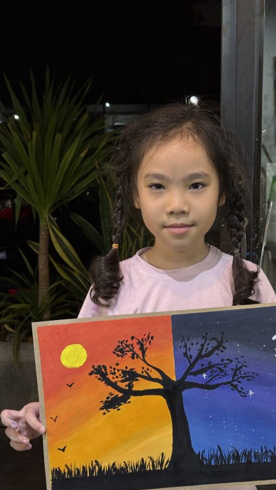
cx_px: 181
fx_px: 690
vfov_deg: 39.2
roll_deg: +0.1
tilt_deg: -8.9
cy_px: 246
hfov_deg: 22.5
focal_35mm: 53
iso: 80
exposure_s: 1/50
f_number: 1.78
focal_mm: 6.76
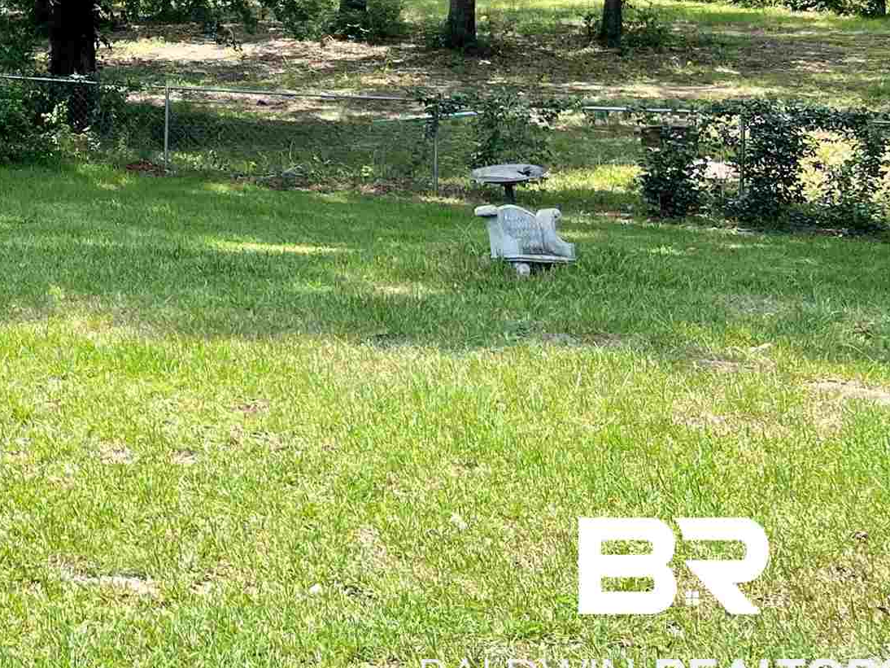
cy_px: -148
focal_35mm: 73
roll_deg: -0.7
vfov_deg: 19.0
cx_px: -264
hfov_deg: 23.6
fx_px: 1877
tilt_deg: +0.2
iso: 50
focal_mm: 5.7
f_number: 1.5
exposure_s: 1/873
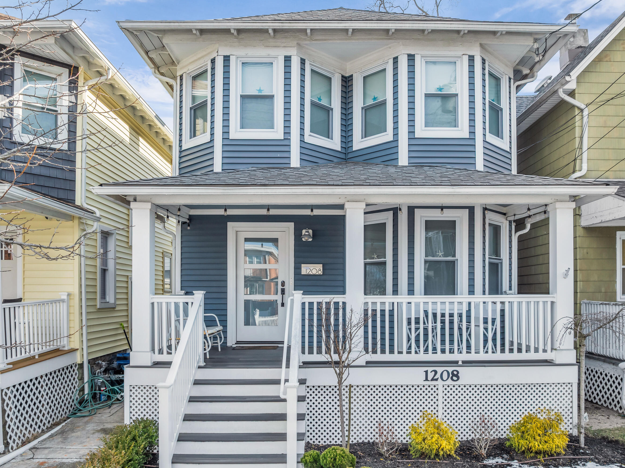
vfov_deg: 51.2
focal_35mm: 27
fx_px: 487
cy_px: 257
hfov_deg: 65.3
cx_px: 327
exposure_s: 1/1250
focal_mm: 12.29
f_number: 2.8
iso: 140
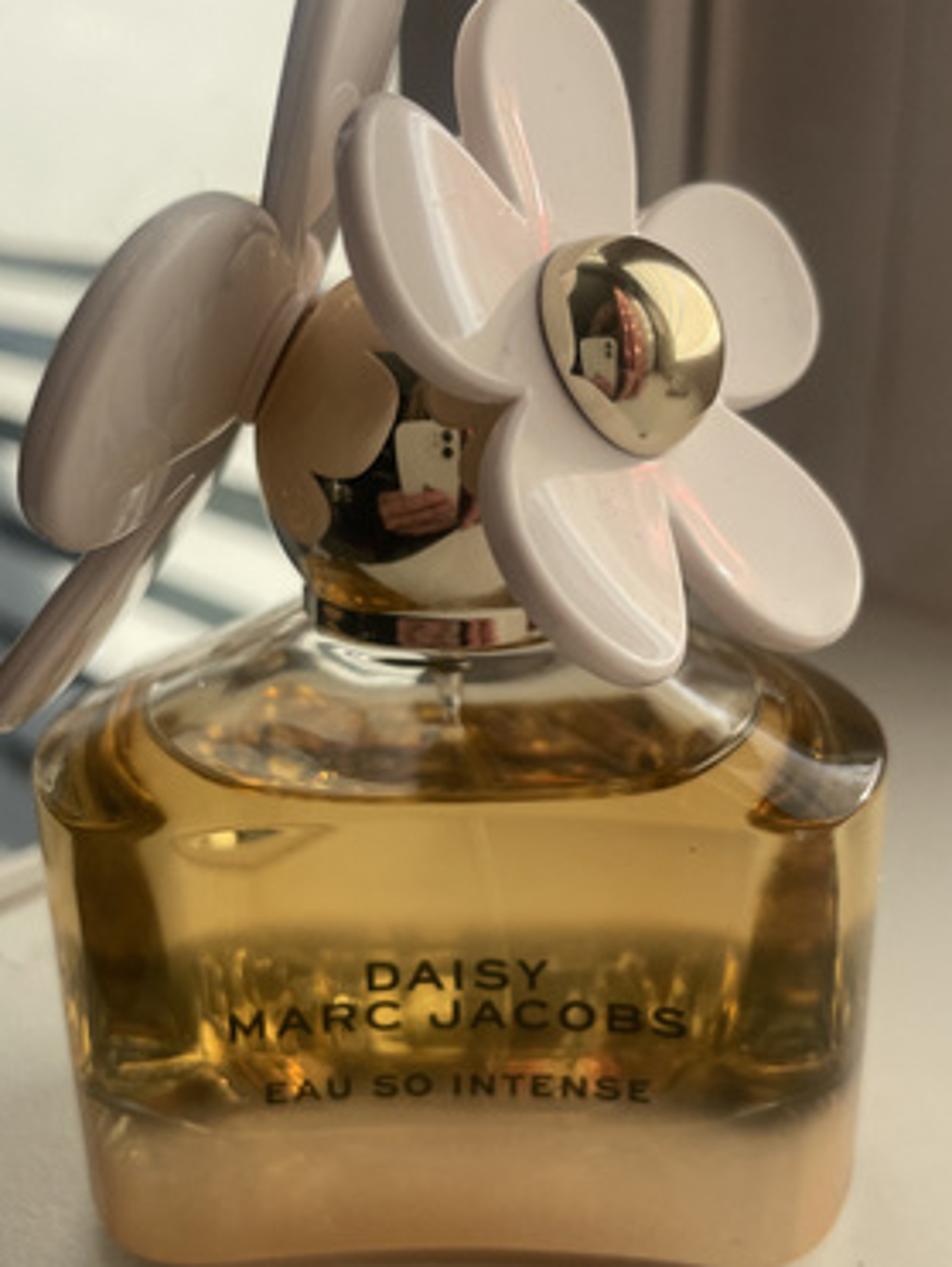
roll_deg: +0.4
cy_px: 632
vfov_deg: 52.6
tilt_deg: -20.2
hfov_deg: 40.7
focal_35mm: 35
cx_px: 425
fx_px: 1281
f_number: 1.6
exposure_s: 1/1825
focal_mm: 4.2
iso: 50
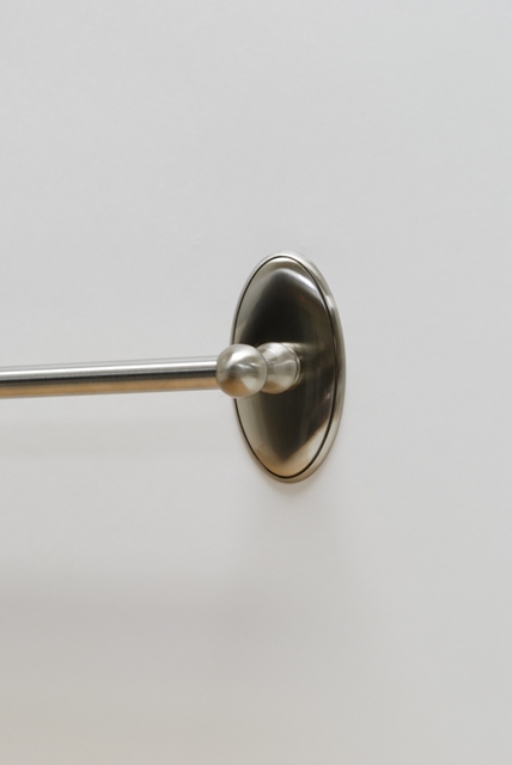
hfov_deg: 16.6
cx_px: 256
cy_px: 382
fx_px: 1756
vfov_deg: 24.6
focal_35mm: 82
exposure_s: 1.5
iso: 100
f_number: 18
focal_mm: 55
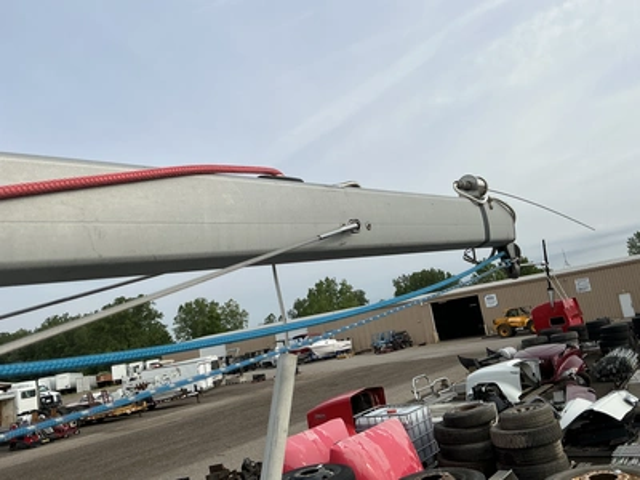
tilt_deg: +10.9
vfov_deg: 49.7
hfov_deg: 63.4
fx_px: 518
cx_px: 320
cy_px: 240
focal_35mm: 28
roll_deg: +10.6
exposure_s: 1/2320
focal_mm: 3
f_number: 1.8
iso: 25
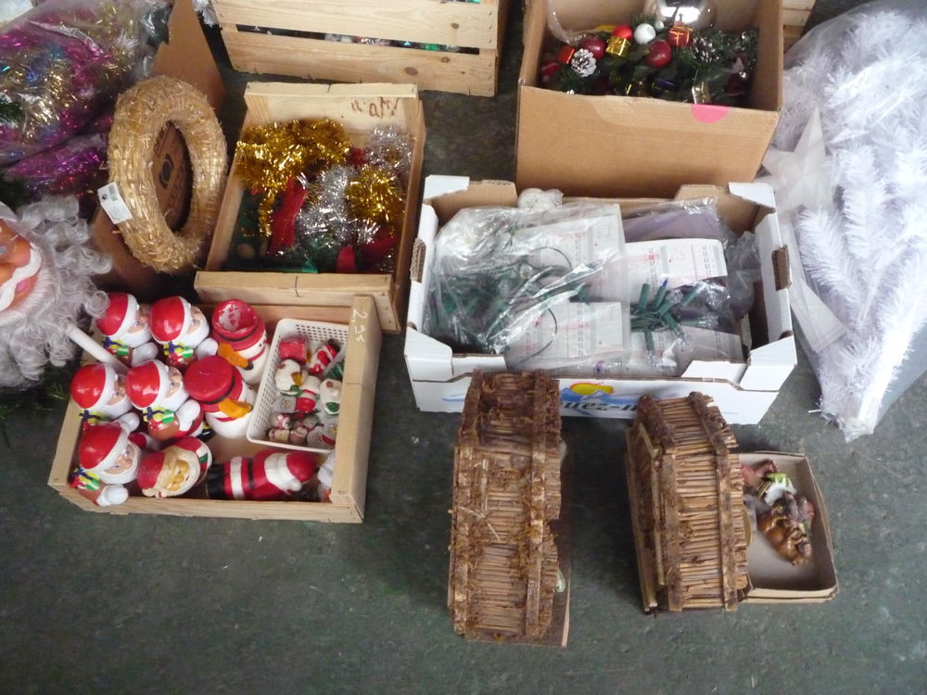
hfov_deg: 60.0
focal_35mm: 30
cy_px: 348
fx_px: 803
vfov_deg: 46.8
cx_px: 464
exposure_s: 1/40
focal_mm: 5.2
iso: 800
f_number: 3.3
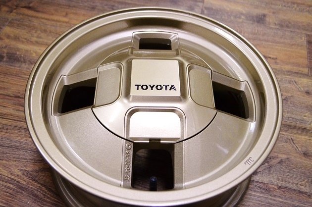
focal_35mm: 39
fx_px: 337
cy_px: 104
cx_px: 156
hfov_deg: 49.6
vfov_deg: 34.1
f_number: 4.5
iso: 3200
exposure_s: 1/80
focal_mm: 26
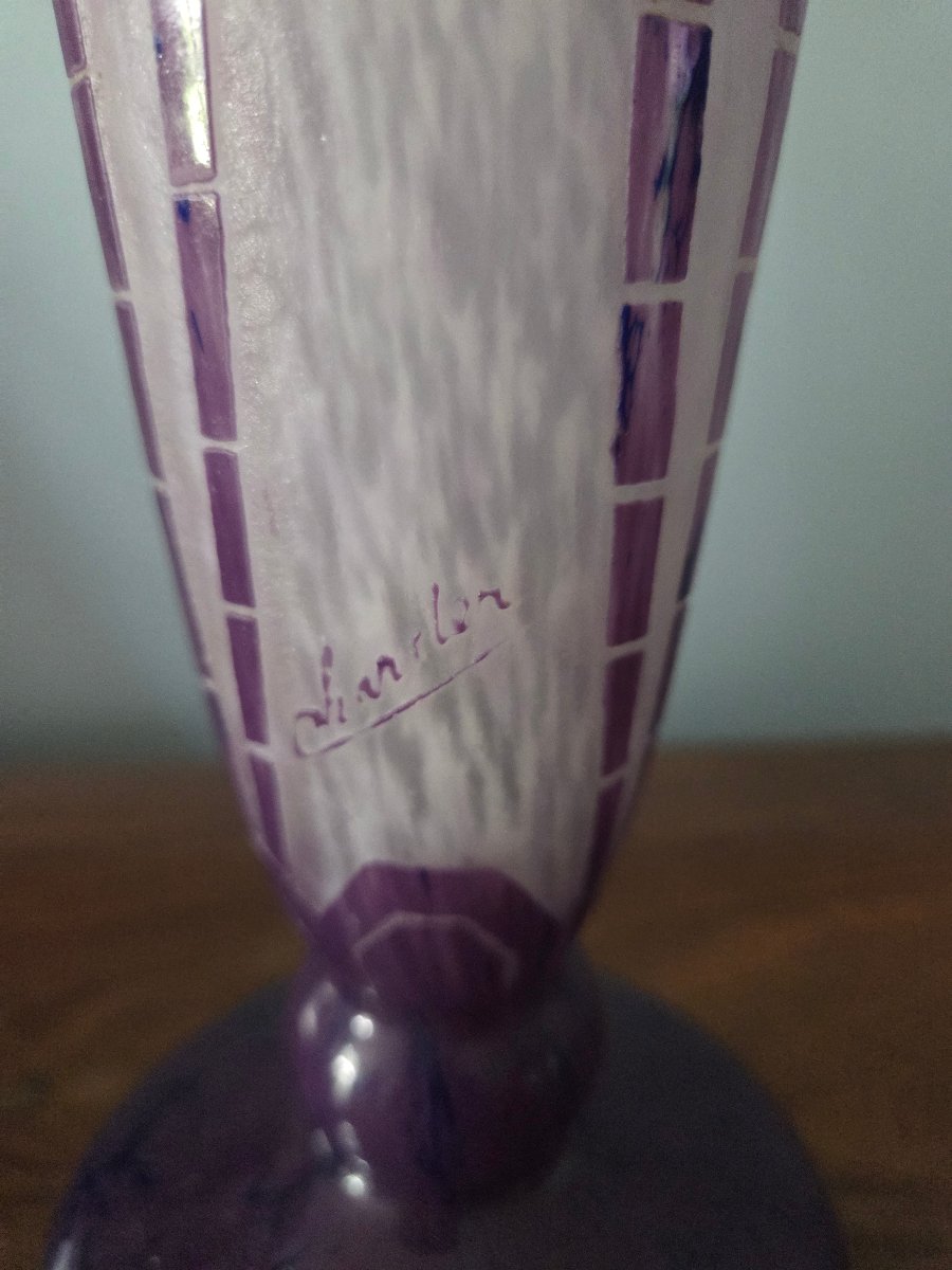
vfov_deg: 73.9
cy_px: 635
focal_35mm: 23
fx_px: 843
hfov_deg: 58.9
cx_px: 476
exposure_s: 1/100
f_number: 1.8
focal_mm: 5.4
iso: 2000
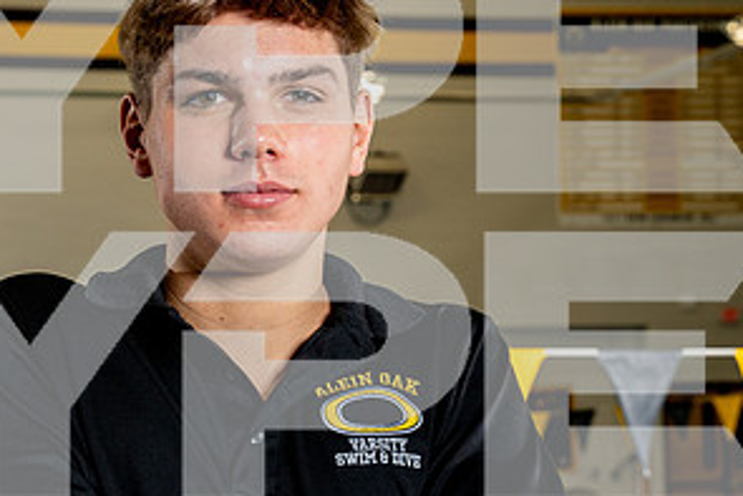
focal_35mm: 122
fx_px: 2519
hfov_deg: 16.6
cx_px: 133
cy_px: 366
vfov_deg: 11.2
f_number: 7.1
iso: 500
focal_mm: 62
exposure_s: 1/200
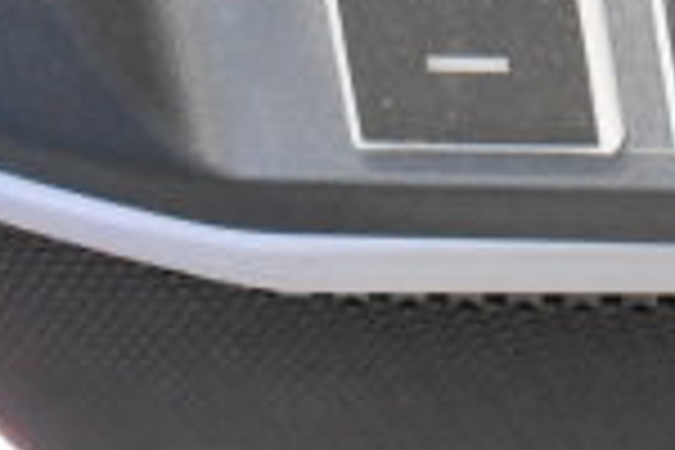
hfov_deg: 11.3
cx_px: 1346
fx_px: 3094
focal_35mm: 165
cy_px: -304
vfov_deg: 8.1
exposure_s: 1/40
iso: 8000
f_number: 4
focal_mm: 27
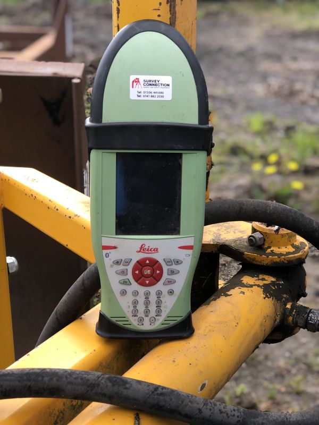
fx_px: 700
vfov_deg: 33.8
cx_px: 160
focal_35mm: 57
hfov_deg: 25.7
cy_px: 212
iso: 20
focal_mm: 6.6
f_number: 2.8
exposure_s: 1/124
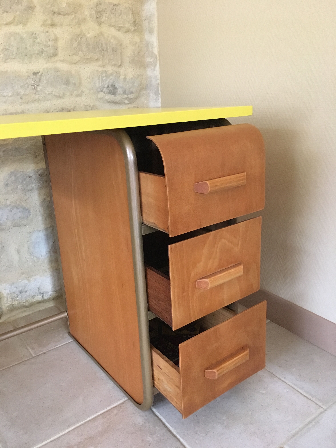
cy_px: 224
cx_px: 168
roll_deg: +3.1
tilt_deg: -19.9
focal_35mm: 29
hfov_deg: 48.2
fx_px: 375
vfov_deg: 61.7
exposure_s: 1/17
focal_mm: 4.15
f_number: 2.2
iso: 250
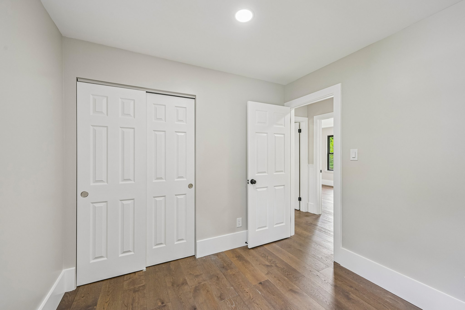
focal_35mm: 14
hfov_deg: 104.3
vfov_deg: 81.2
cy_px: 155
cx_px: 232
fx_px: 181
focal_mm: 14
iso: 400
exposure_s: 1/13
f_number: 8
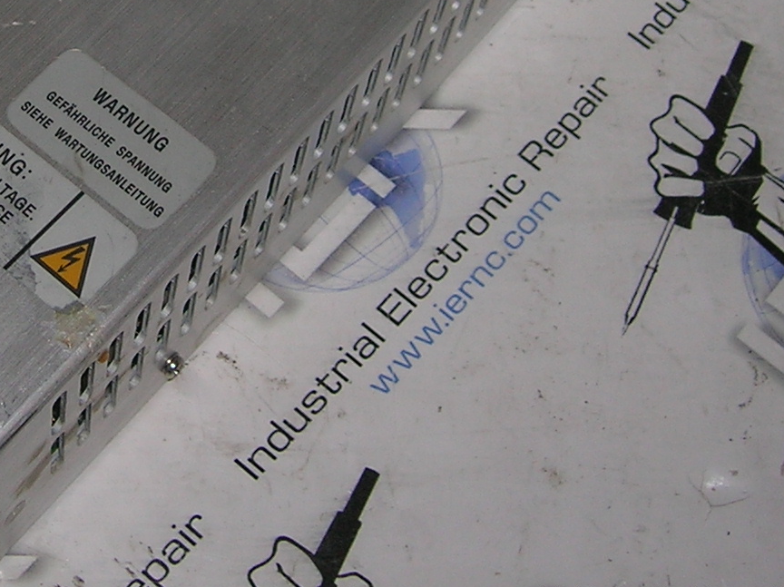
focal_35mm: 90
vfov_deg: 16.1
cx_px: 117
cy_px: 3
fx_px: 2037
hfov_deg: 21.4
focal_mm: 5.7
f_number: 2.9
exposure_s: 1/60.1
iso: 50
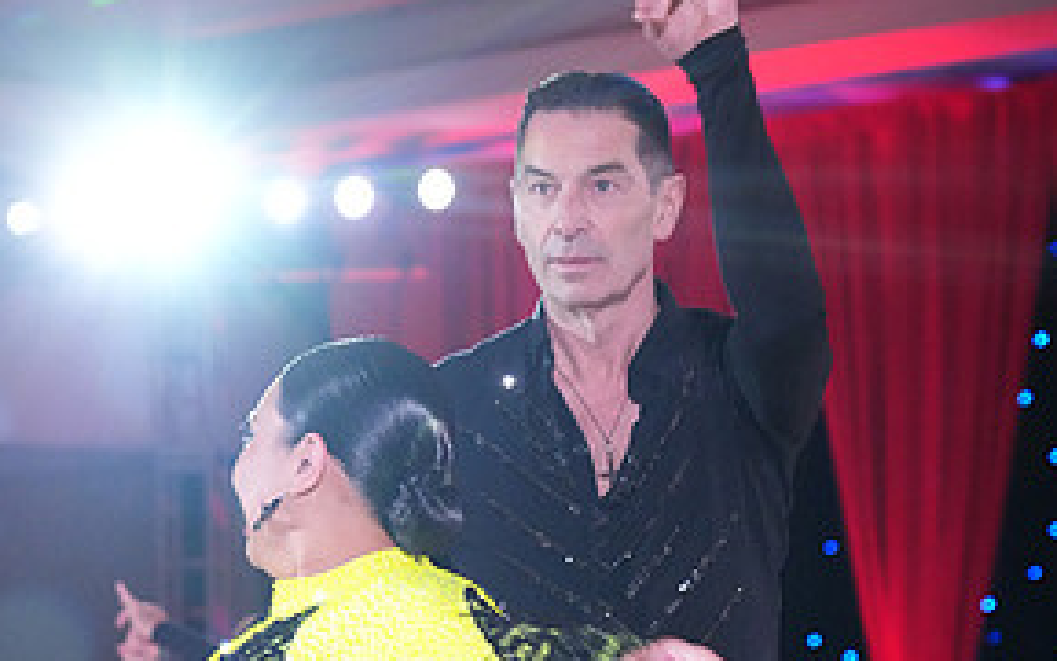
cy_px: 966
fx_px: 4667
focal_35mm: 162
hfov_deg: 12.9
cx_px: 384
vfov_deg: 8.0
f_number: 5
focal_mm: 79
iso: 8000
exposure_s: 1/400
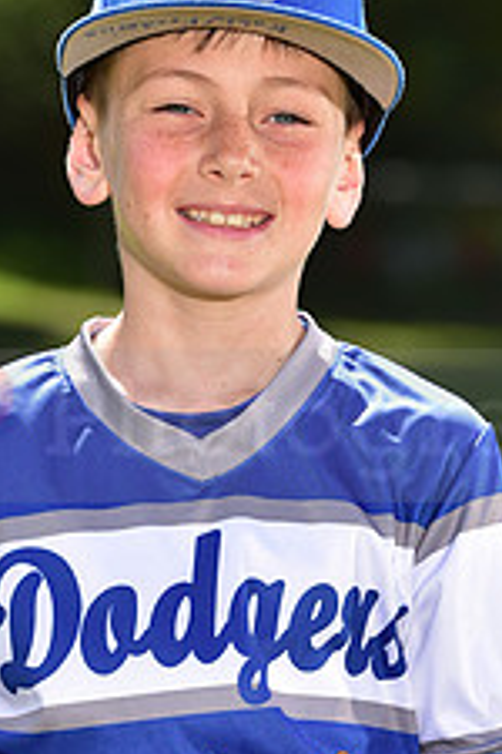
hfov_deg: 3.6
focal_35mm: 386
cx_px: 286
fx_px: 8073
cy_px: 395
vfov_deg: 5.3
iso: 80
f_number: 5.6
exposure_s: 1/200
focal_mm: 150
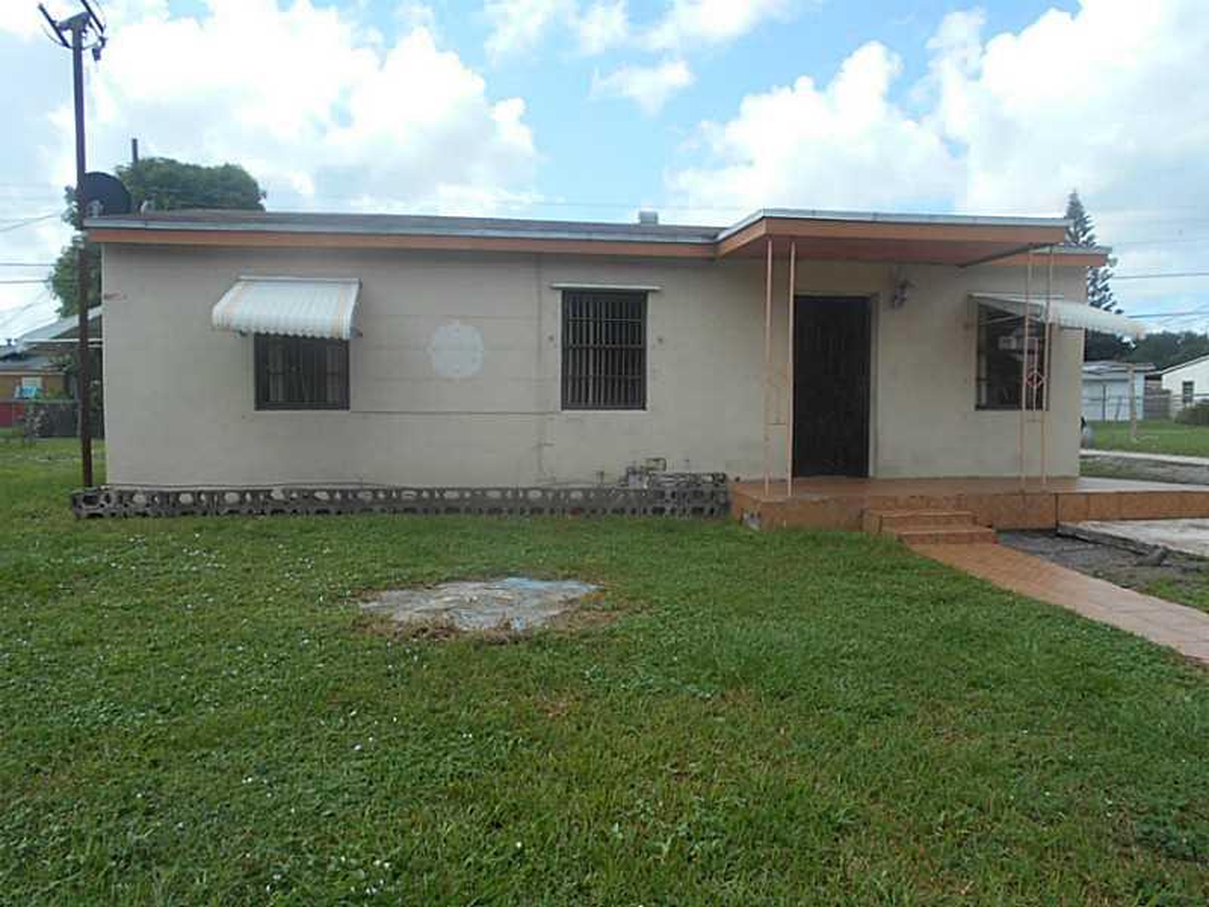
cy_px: 454
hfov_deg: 67.3
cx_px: 604
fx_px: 908
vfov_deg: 53.1
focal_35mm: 26
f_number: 3.2
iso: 80
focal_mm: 4.6
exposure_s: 1/640
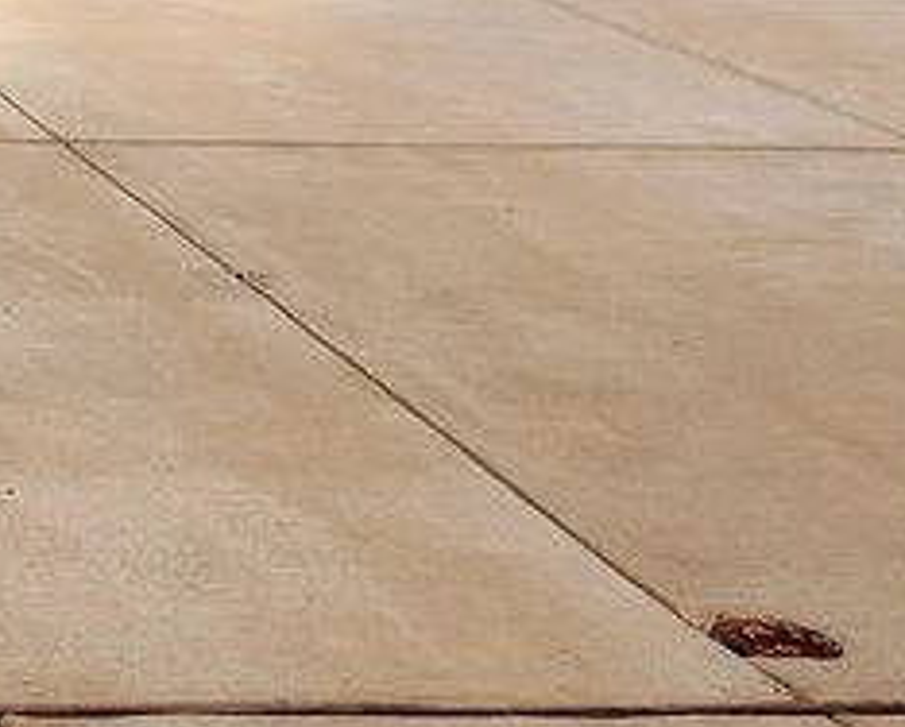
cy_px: -383
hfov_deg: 19.8
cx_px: -596
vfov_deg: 17.6
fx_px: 2093
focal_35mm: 78
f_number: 9
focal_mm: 19
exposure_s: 1/160
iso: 640
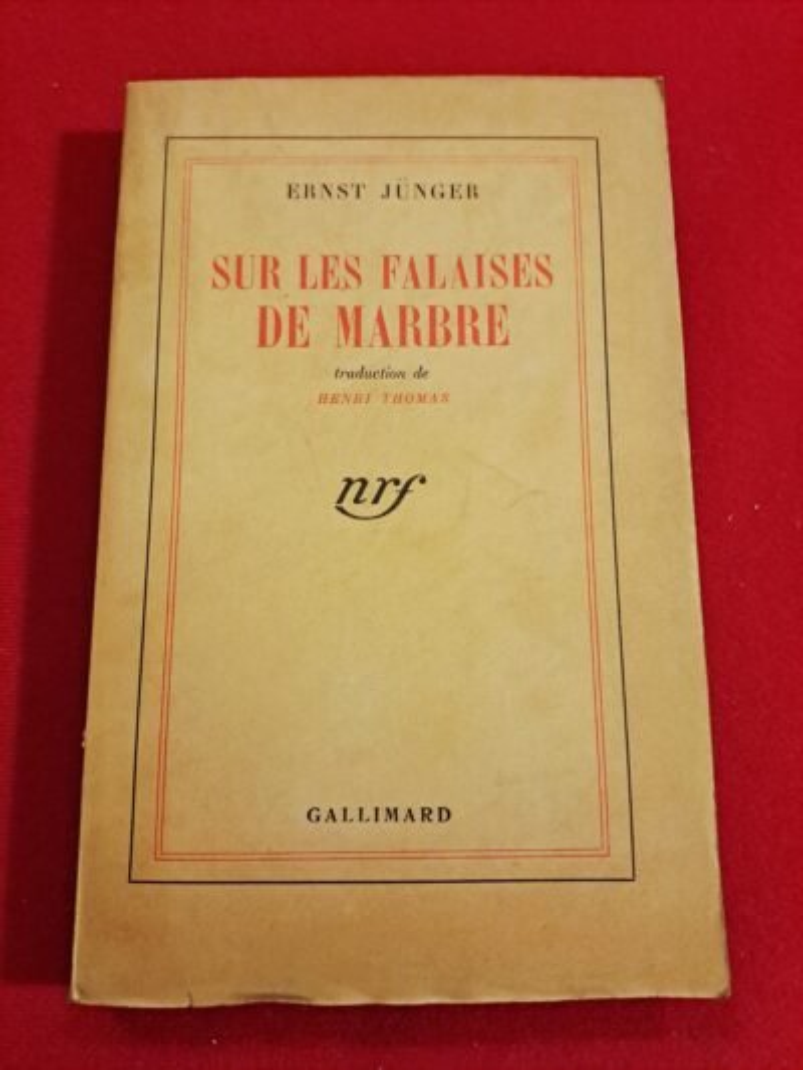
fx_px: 773
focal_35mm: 25
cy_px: 535
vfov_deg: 69.4
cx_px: 402
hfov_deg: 54.9
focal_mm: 4.65
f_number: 1.8
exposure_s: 1/33
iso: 250
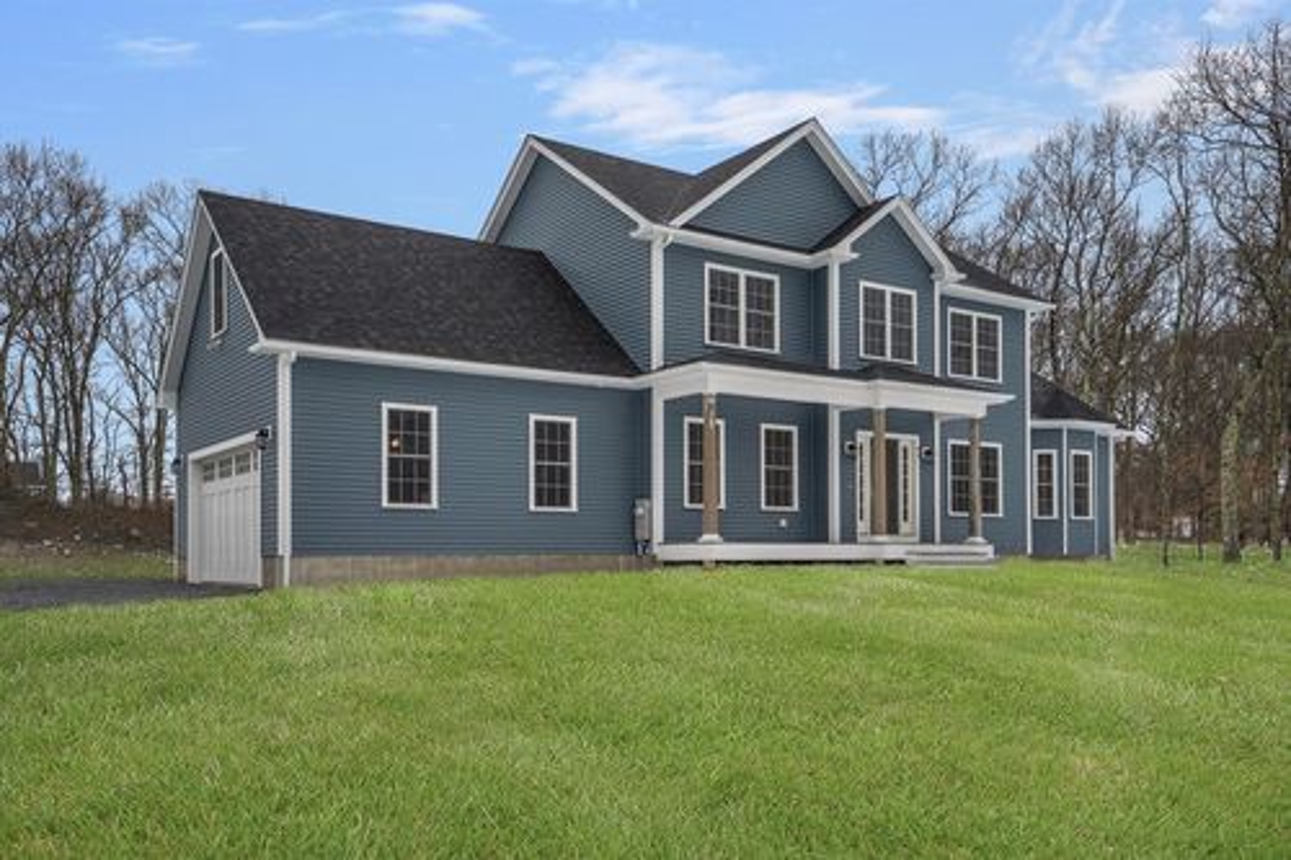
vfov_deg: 43.6
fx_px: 1075
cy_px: 430
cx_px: 646
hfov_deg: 61.9
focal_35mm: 30
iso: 640
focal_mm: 30
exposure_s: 1/1600
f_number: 7.1
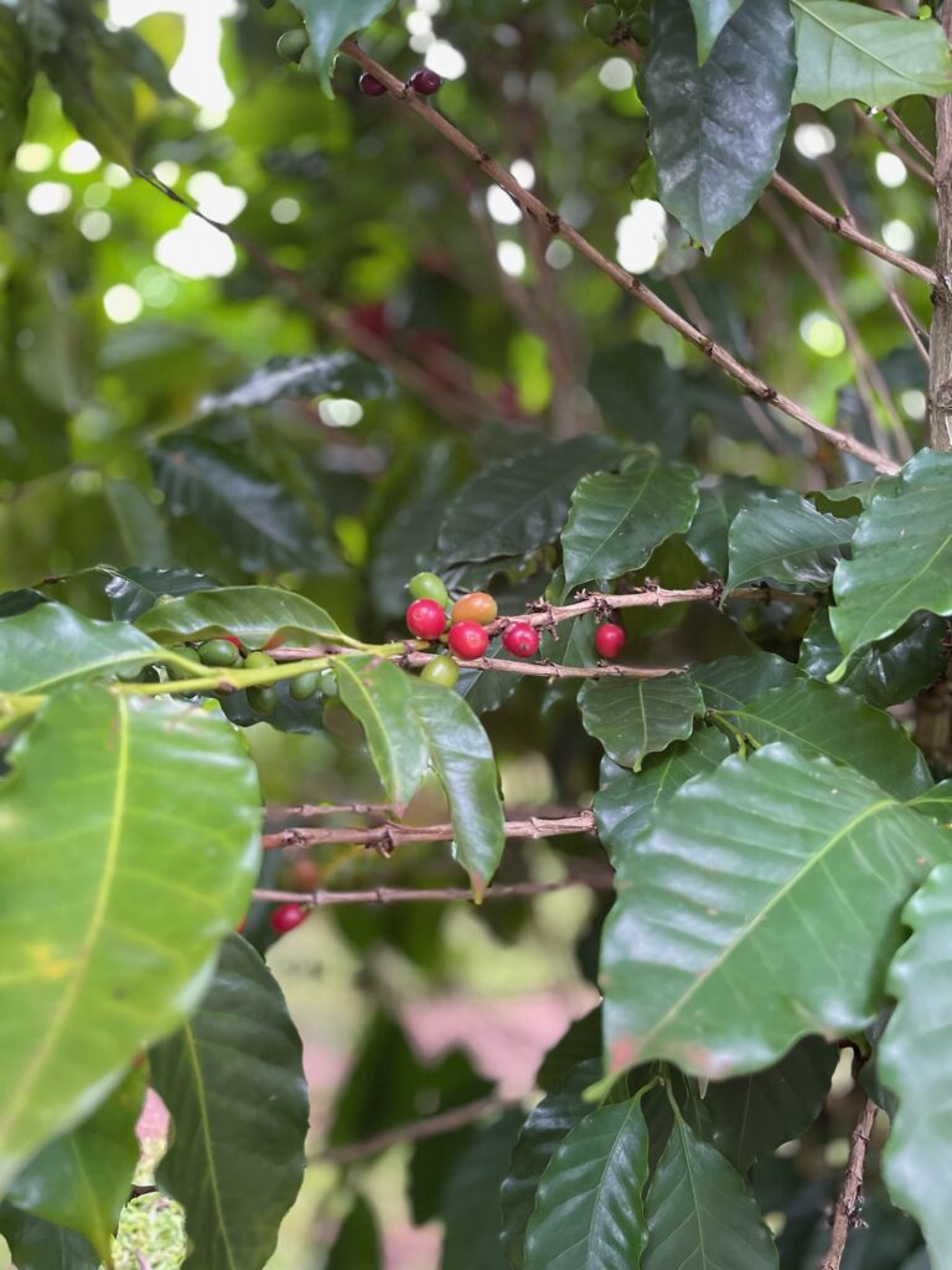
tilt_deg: -6.5
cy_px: 635
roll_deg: +2.2
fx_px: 953
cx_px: 476
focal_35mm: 26
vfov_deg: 67.3
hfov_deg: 53.1
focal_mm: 5.1
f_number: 1.6
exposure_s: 1/60
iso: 500
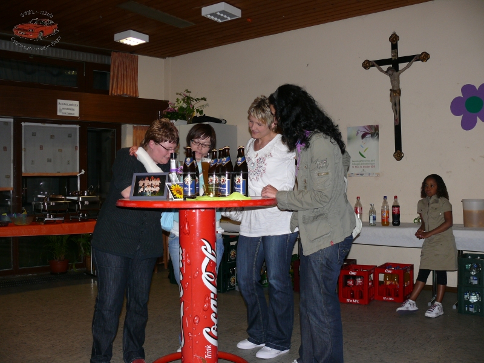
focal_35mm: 35
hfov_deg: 52.6
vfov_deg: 40.7
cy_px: 182
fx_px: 489
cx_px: 242
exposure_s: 1/30
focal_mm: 7.4
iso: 100
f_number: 2.8
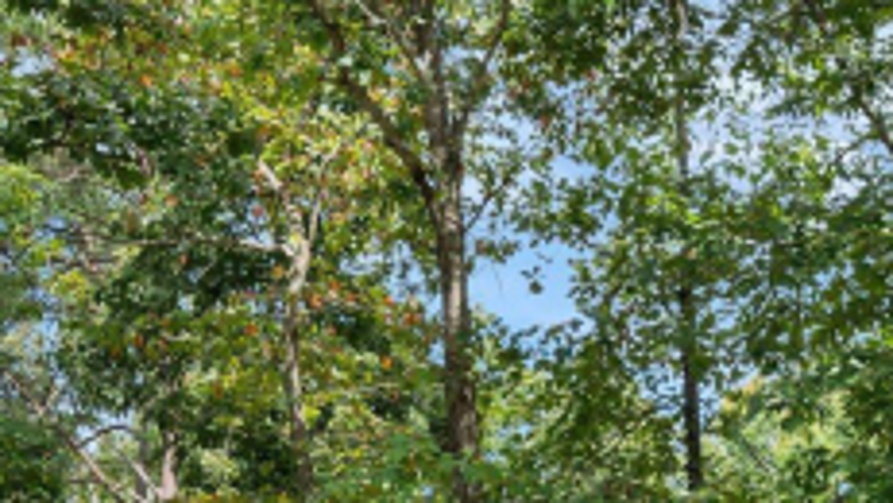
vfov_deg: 13.0
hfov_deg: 24.9
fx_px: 2013
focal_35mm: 85
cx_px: 603
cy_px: 890
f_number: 8
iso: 100
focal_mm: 17
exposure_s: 1/50
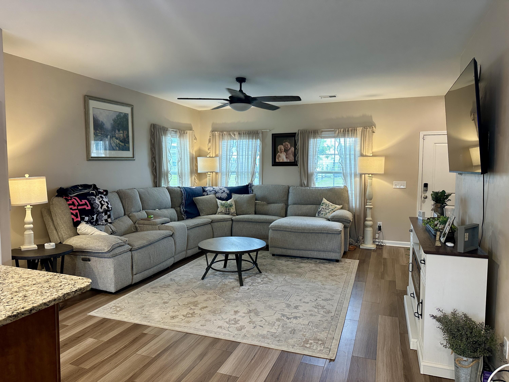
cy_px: 191
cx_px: 254
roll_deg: -0.6
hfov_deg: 71.6
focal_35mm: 24
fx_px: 353
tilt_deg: -3.9
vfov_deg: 56.8
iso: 160
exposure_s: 1/60
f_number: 1.78
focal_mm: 6.86
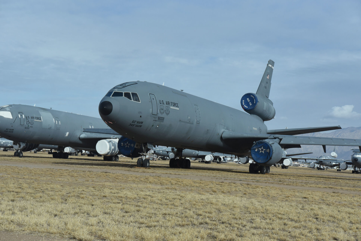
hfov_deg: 28.8
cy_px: 120
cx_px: 180
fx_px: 702
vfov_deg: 19.5
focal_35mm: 70
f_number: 13
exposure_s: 1/2500
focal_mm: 70
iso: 1600
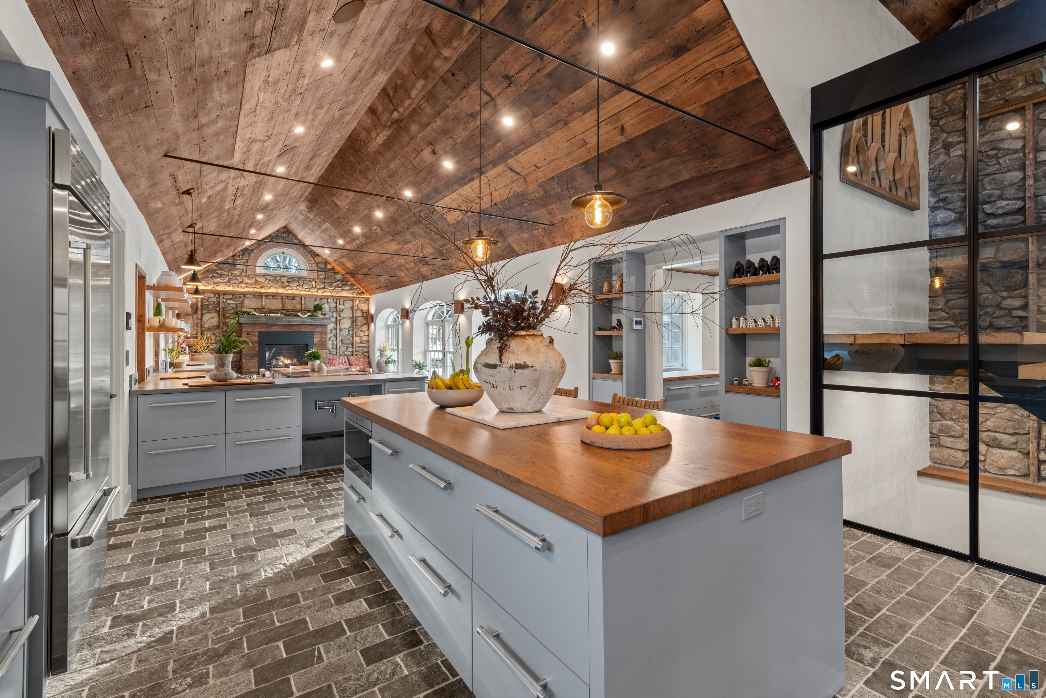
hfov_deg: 96.7
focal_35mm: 16
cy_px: 349
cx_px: 523
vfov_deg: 73.7
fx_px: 465
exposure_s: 1
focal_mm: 16
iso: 250
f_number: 11
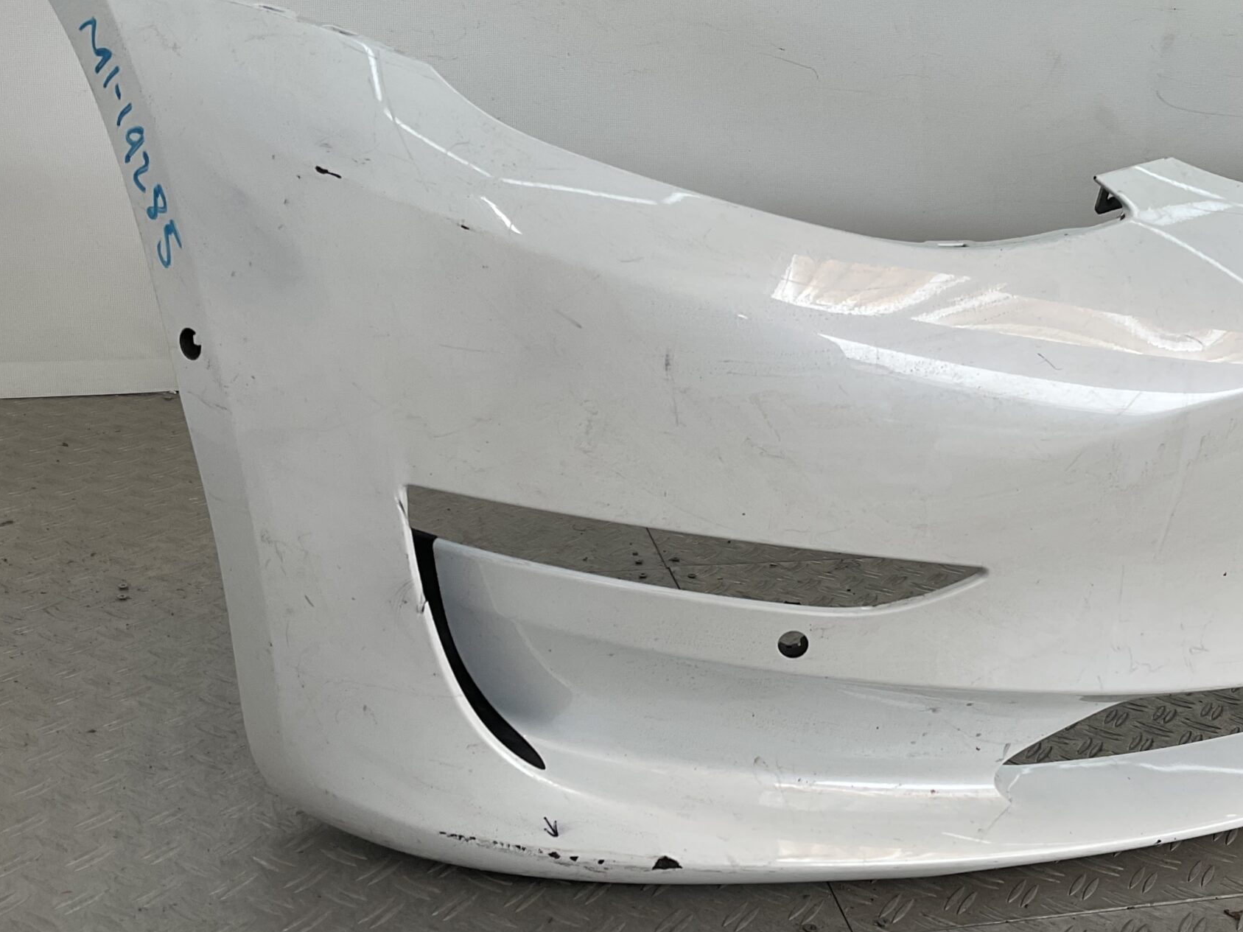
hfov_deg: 42.2
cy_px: 447
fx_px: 1580
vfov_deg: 32.9
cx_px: 858
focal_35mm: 44
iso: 16
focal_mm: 3
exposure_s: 1/524
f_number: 1.8
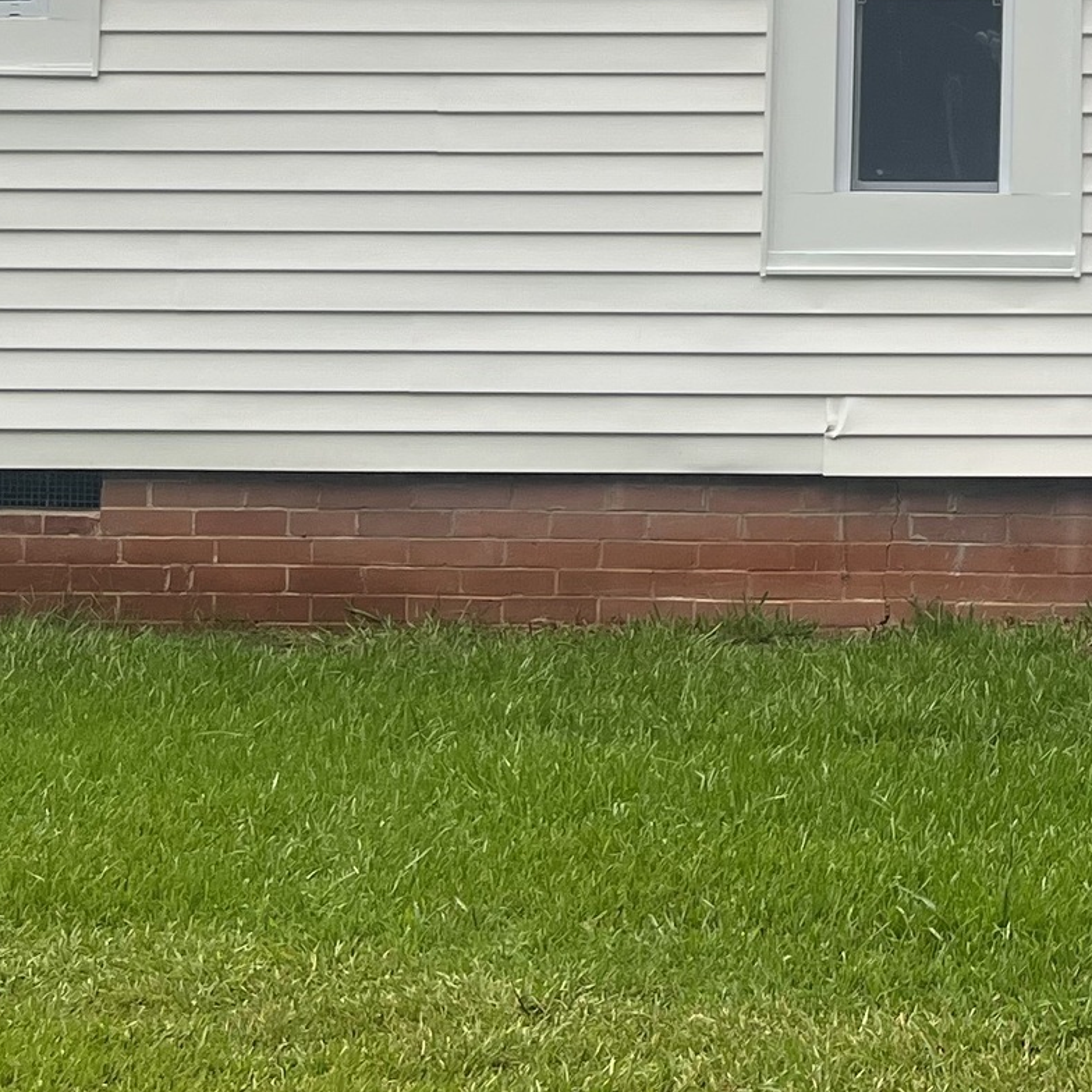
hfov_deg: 17.7
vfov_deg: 18.5
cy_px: -124
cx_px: 1547
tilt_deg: +3.1
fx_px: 3212
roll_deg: -0.7
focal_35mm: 90
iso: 50
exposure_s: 1/873
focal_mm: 5.7
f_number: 1.5
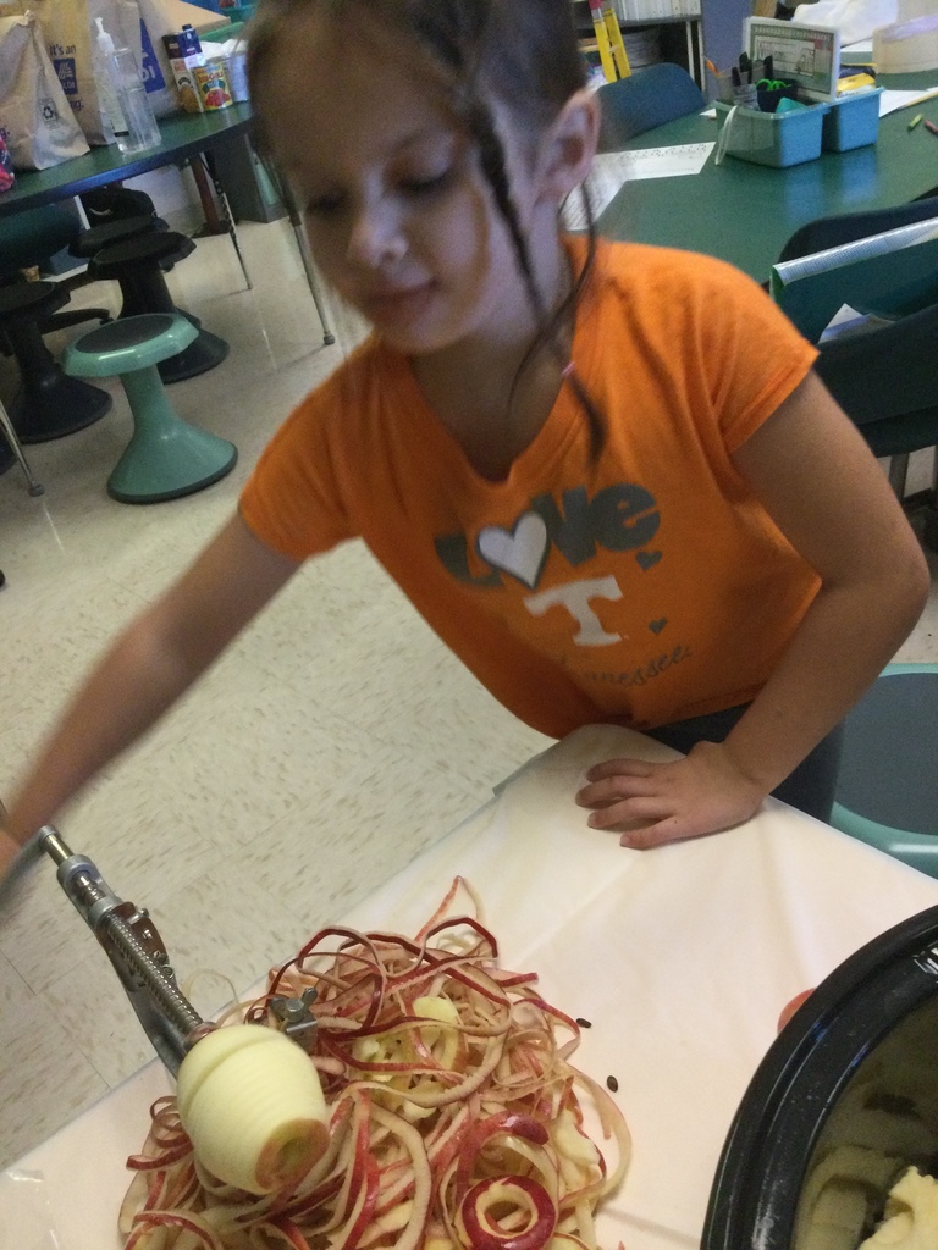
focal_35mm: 31
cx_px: 469
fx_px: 1120
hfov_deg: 45.4
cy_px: 625
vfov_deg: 58.4
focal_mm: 3.3
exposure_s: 1/30
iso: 125
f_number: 2.4
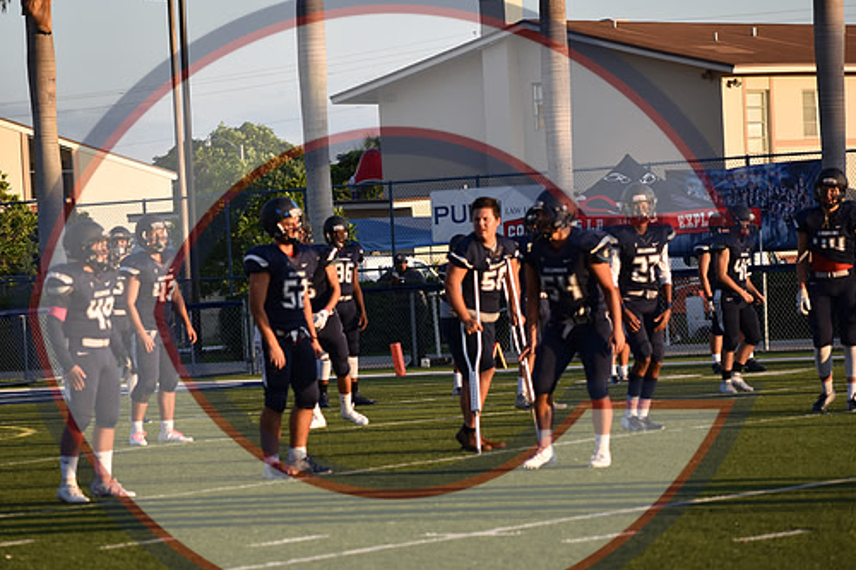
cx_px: 387
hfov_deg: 10.6
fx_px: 4635
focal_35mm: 195
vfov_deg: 7.0
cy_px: 312
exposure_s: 1/1000
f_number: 4.8
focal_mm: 112
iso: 400
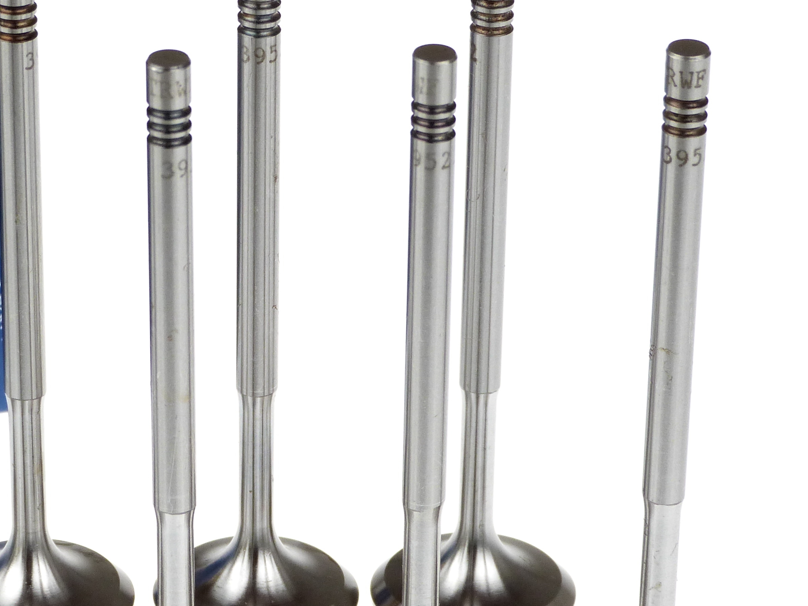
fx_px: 4622
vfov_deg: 7.5
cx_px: 257
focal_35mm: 198
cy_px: 338
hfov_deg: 10.0
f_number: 3.5
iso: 200
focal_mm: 21.2
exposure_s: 1/200
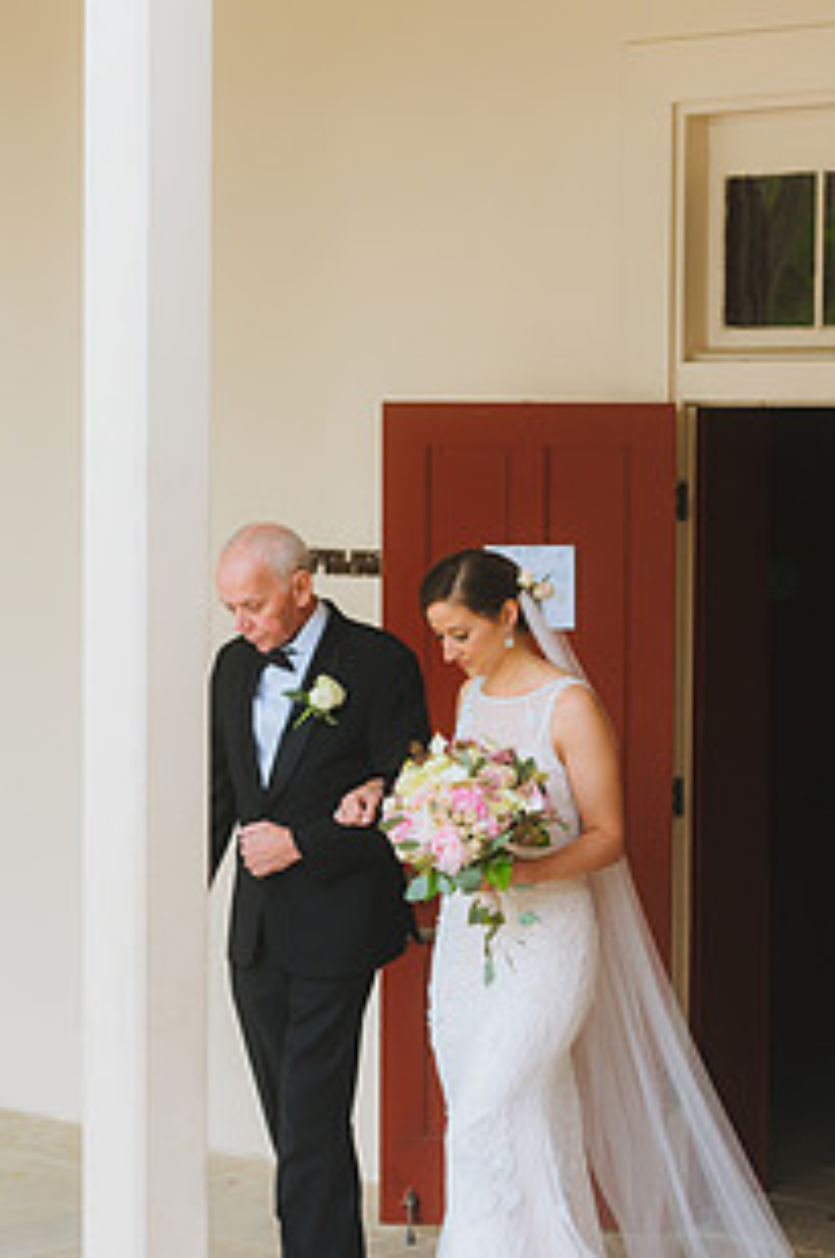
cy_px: 753
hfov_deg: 13.4
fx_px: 3560
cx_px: 381
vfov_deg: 20.0
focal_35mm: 102
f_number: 2.8
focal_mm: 70
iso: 400
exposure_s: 1/320
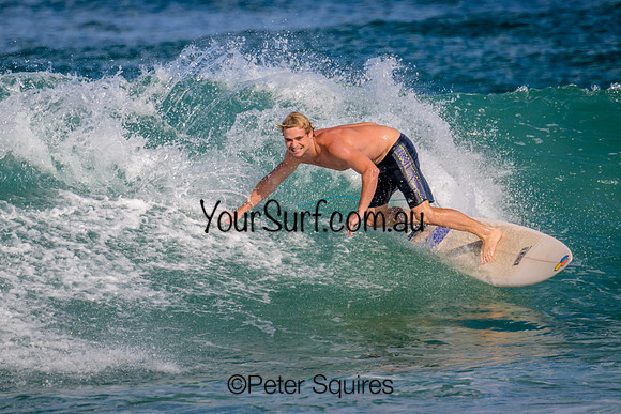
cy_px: 180
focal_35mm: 904
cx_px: 270
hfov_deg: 2.3
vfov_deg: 1.5
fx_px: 15593
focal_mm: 800
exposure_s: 1/2000
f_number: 11
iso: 720
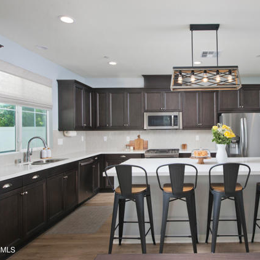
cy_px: 131
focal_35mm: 27
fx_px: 229
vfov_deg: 59.1
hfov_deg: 56.9
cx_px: 186
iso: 400
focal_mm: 21
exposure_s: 1/200
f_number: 8
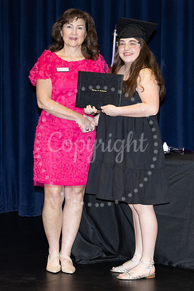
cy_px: 143
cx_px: 163
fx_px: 1121
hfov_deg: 9.9
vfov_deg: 14.8
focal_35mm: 139
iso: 1000
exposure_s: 1/125
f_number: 5
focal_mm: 80
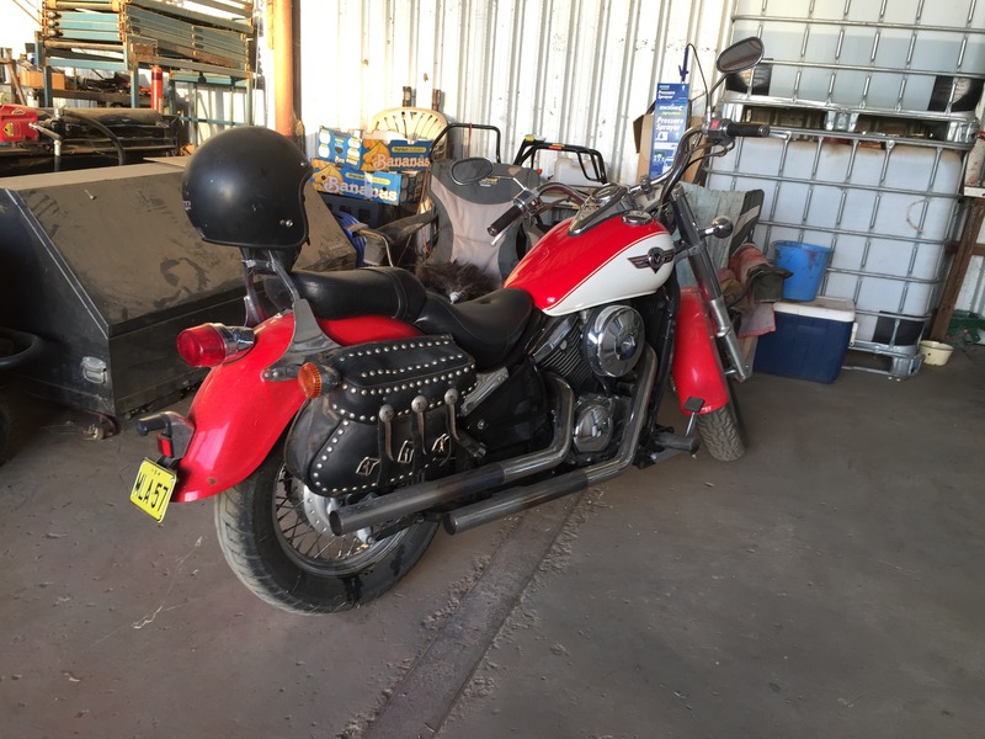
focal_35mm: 29
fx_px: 825
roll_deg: -4.2
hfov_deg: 61.7
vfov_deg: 48.2
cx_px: 492
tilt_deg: -19.5
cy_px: 370
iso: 32
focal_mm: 4.15
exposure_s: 1/50
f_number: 2.2
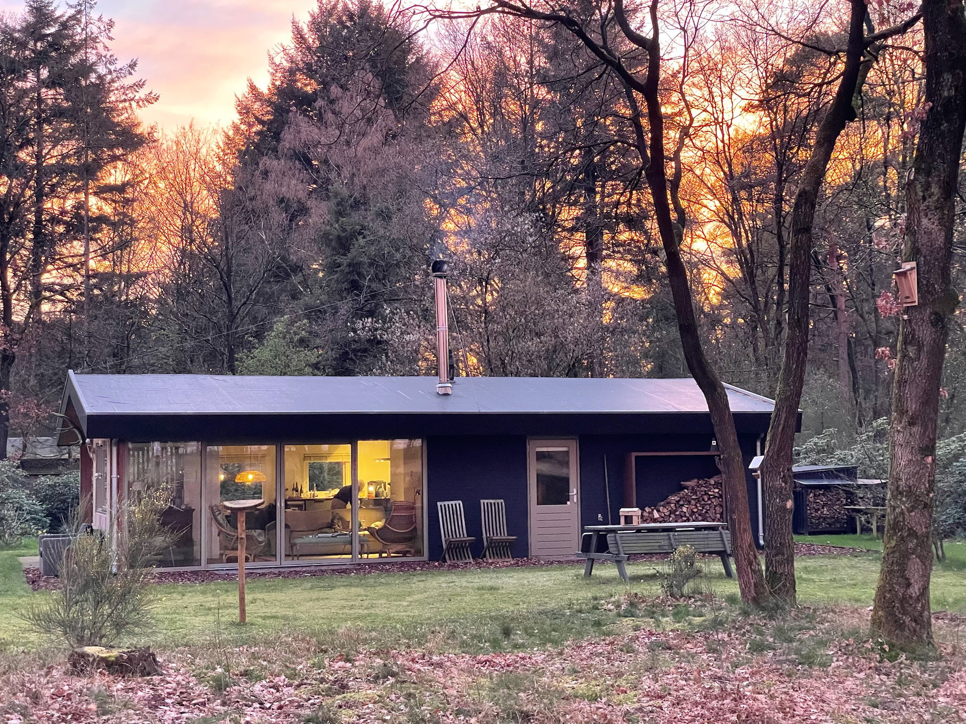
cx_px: 483
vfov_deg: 28.0
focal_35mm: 52
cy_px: 362
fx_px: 1451
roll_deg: +1.1
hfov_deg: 36.8
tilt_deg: +4.7
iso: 800
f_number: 2
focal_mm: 6
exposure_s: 1/60
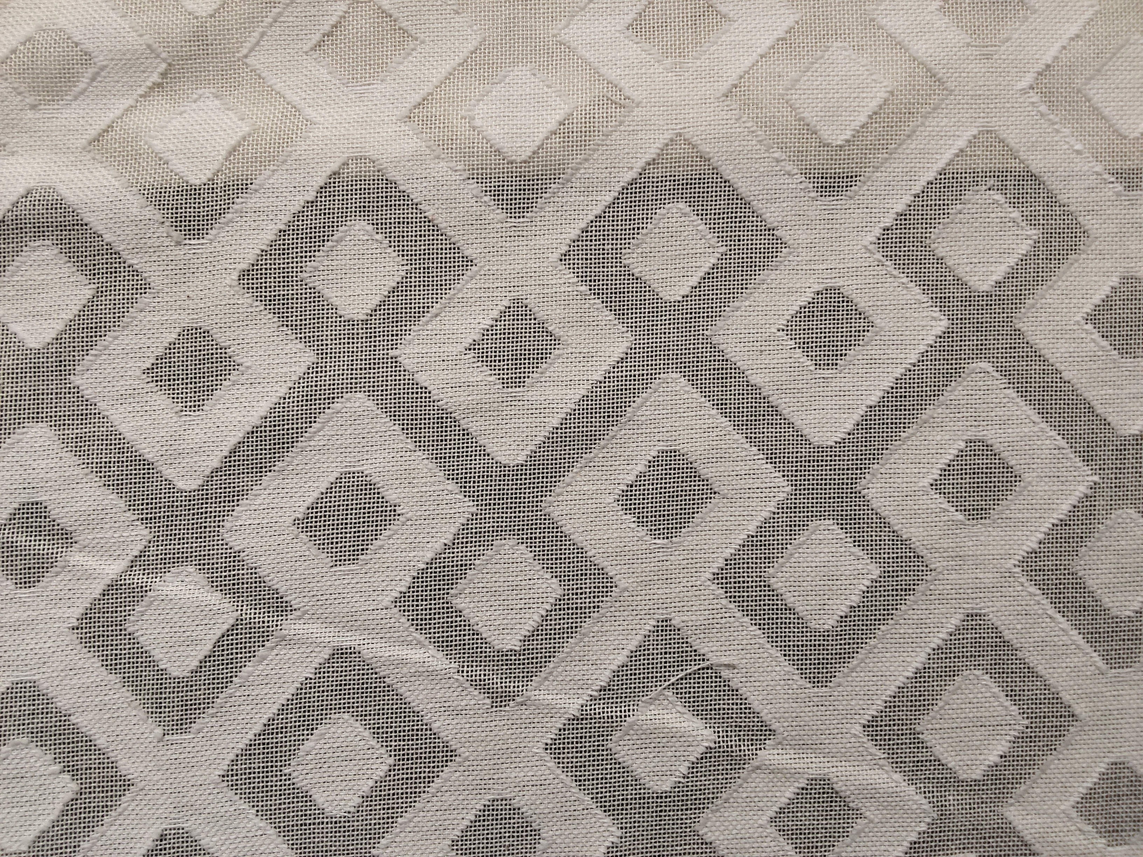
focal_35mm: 26
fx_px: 859
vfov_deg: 53.1
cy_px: 428
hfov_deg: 67.3
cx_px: 572
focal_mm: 2.78
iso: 80
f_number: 2
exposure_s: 1/100
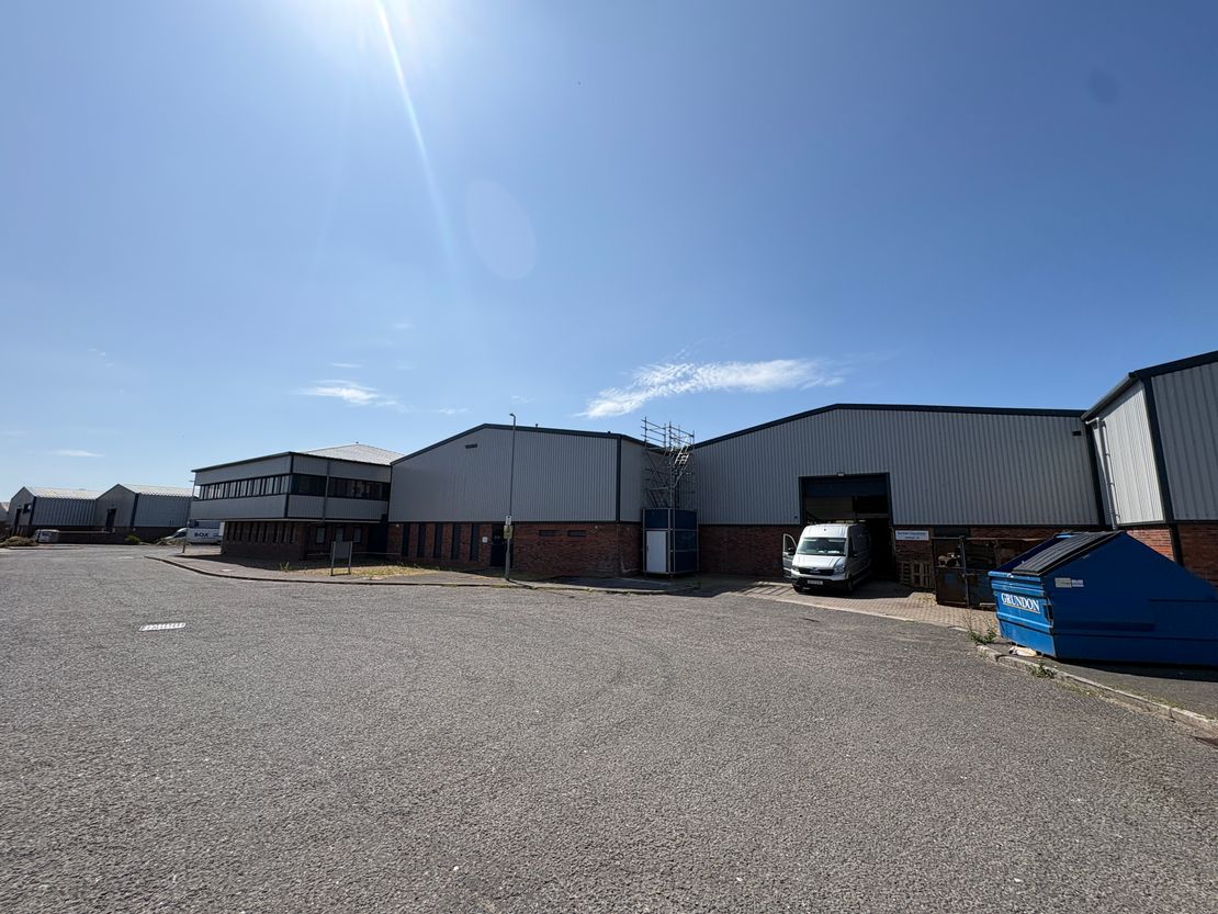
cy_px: 457
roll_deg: -1.5
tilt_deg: +9.1
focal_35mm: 14
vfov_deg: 85.7
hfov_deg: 102.1
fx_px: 493
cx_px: 609
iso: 50
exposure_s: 1/3247
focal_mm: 2.22
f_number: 2.2
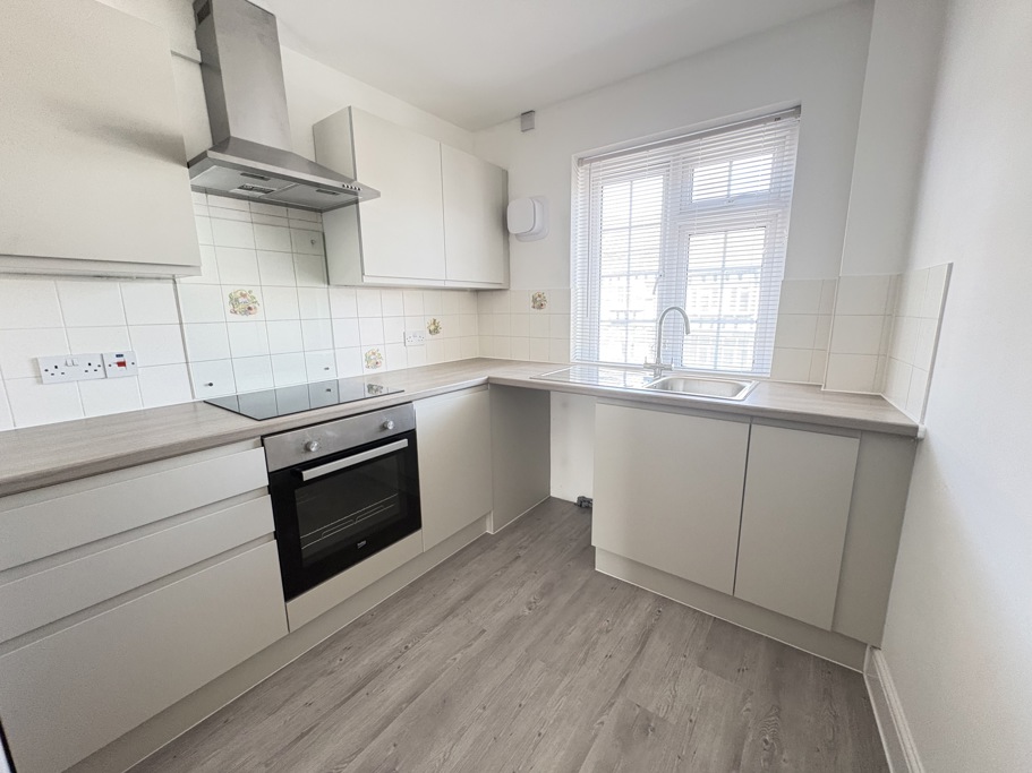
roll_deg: +1.6
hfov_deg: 102.1
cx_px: 516
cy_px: 386
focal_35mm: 14
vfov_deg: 85.7
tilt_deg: -11.2
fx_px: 417
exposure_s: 1/60
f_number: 2.2
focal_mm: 2.22
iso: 500
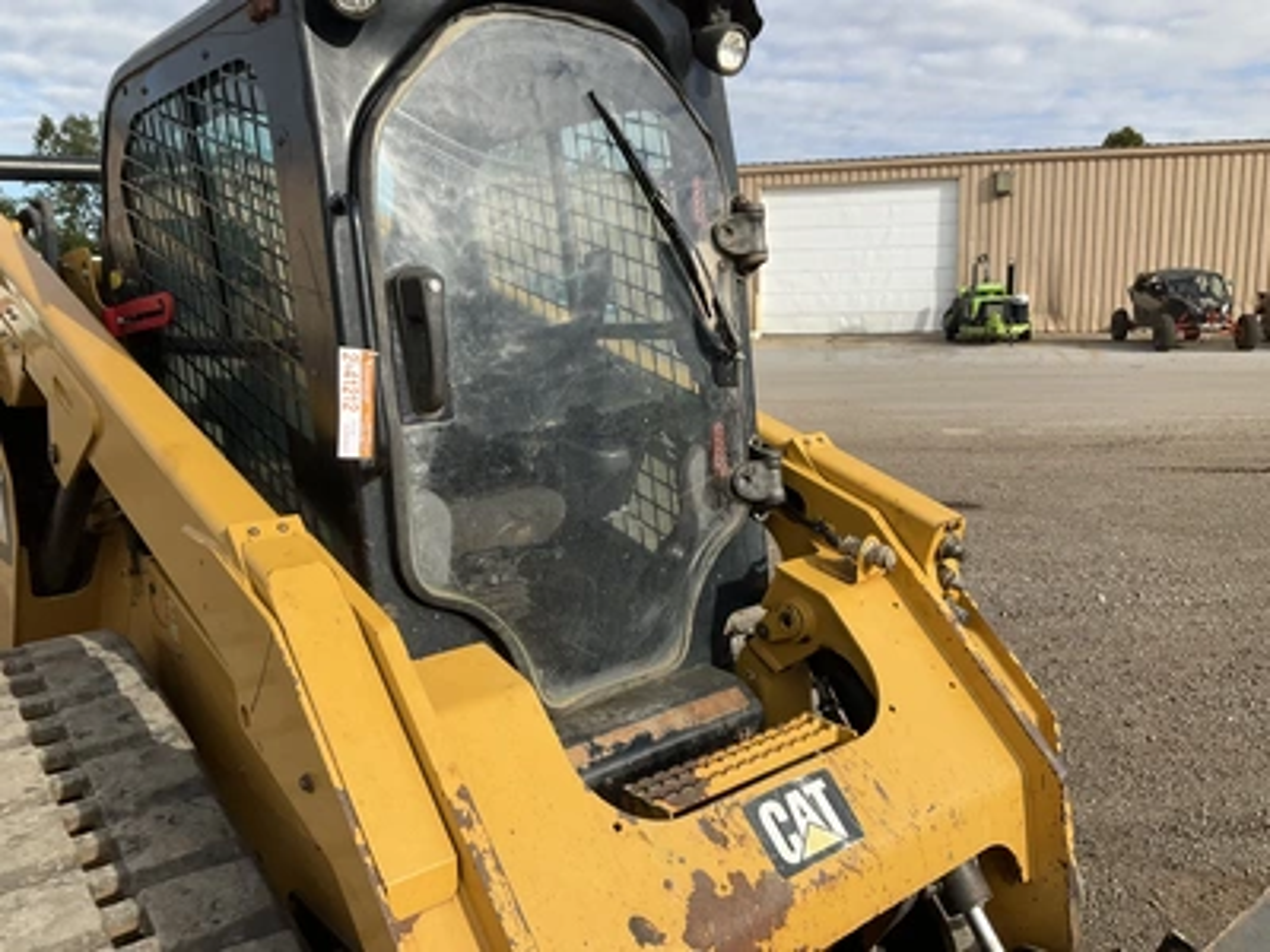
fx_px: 1064
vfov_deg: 48.2
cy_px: 476
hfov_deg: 61.7
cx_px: 635
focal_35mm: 29
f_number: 1.8
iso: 25
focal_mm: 3
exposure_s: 1/1311
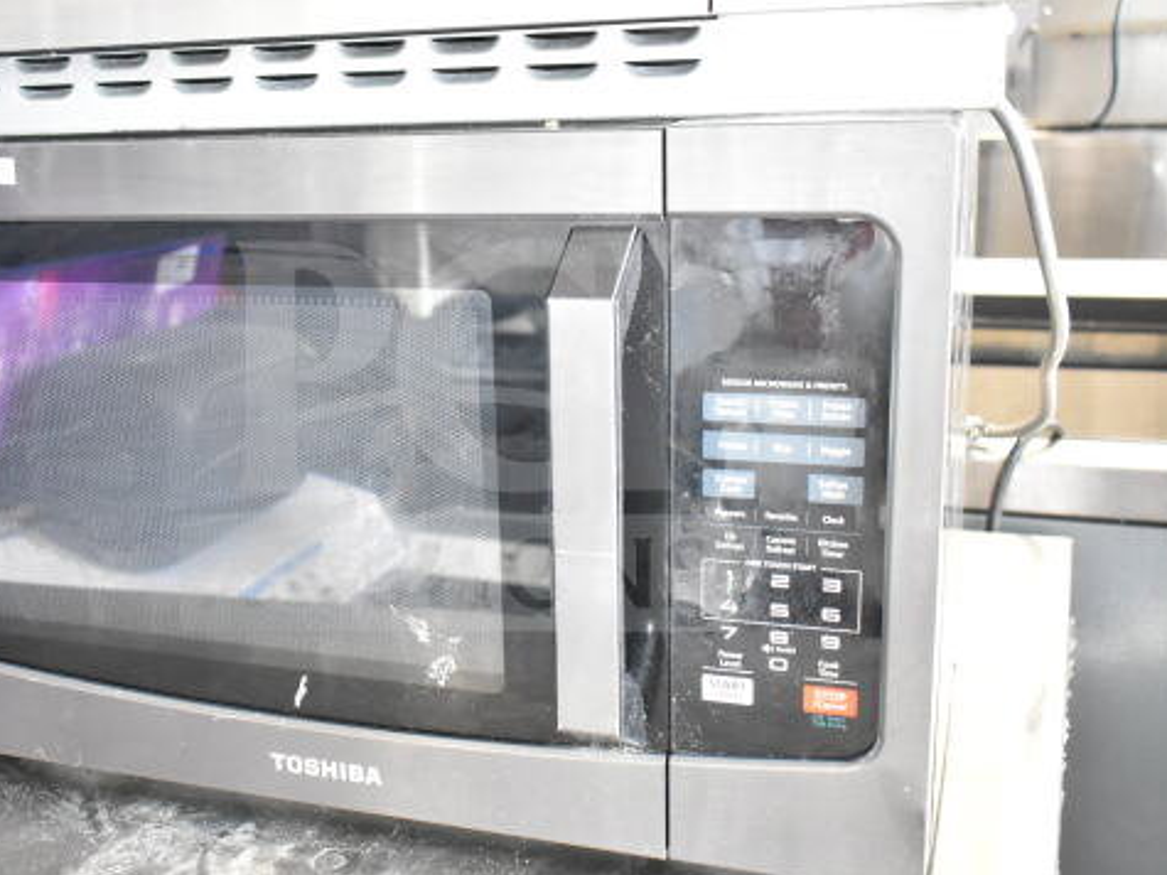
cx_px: 455
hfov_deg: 43.9
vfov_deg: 33.9
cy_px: 436
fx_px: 1436
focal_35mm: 43
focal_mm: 23
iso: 6400
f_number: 3.8
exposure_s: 1/40
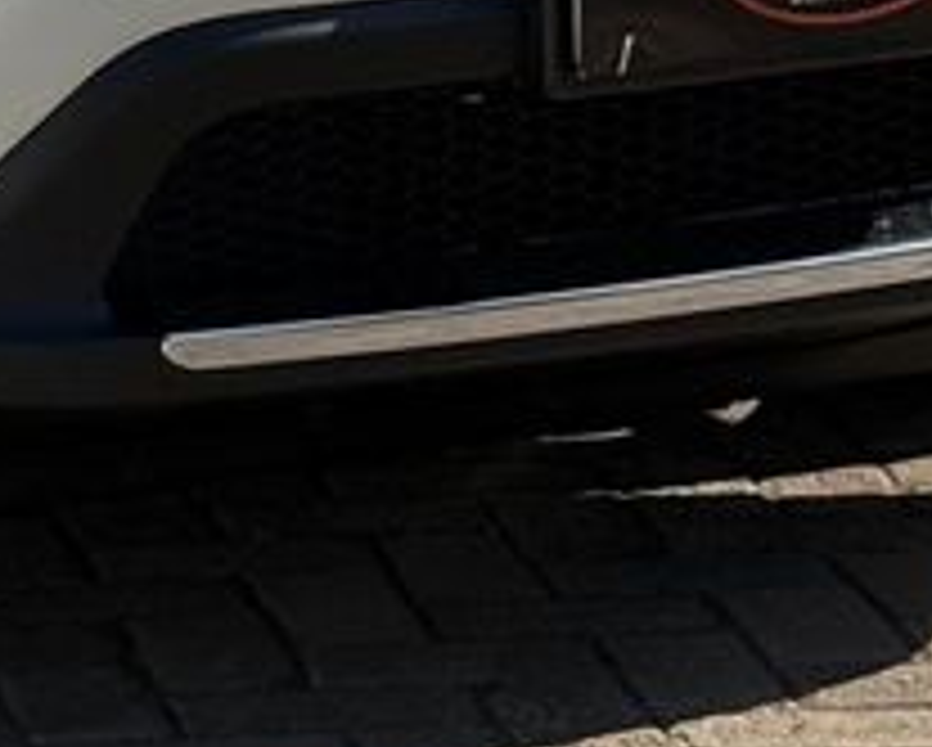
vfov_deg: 7.0
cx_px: -335
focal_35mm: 216
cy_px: -670
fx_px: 5964
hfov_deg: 8.8
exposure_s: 1/5208
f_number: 1.78
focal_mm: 6.76
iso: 64
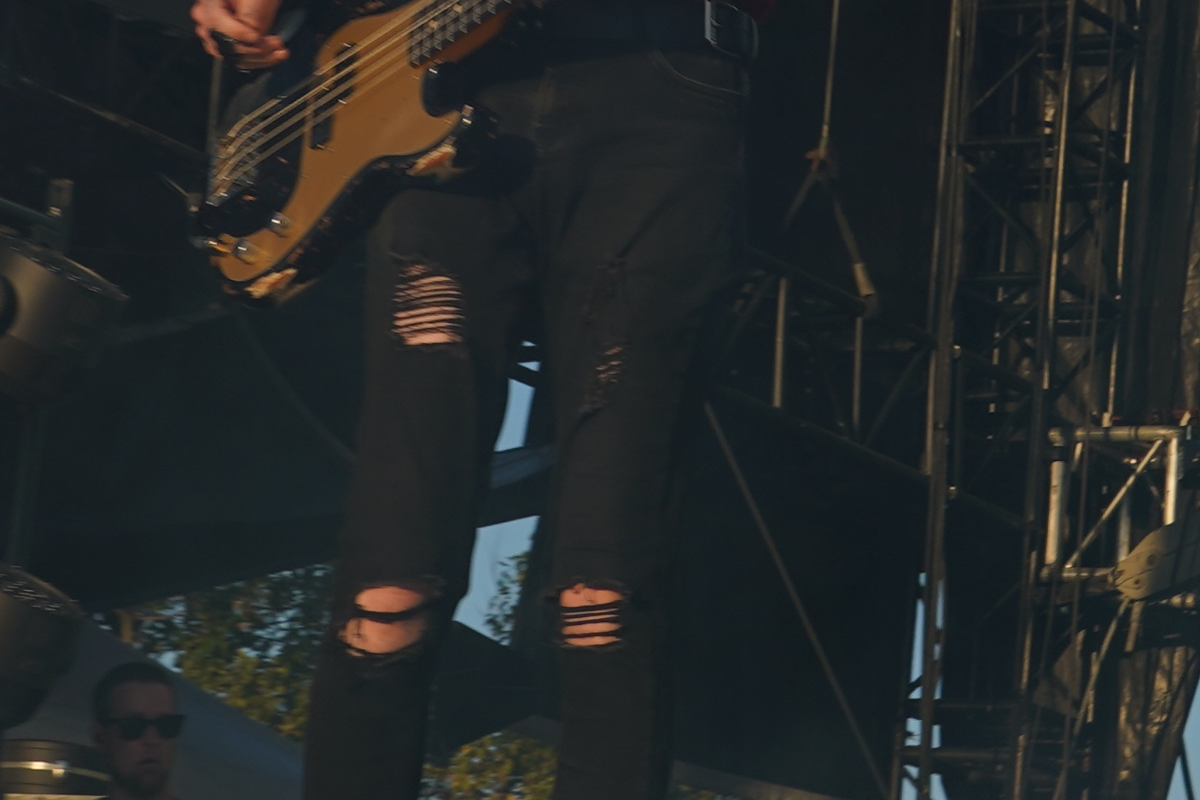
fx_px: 5832
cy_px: -622
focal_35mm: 175
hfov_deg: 11.7
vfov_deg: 7.6
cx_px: 486
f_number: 8
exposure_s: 1/200
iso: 100
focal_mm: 41
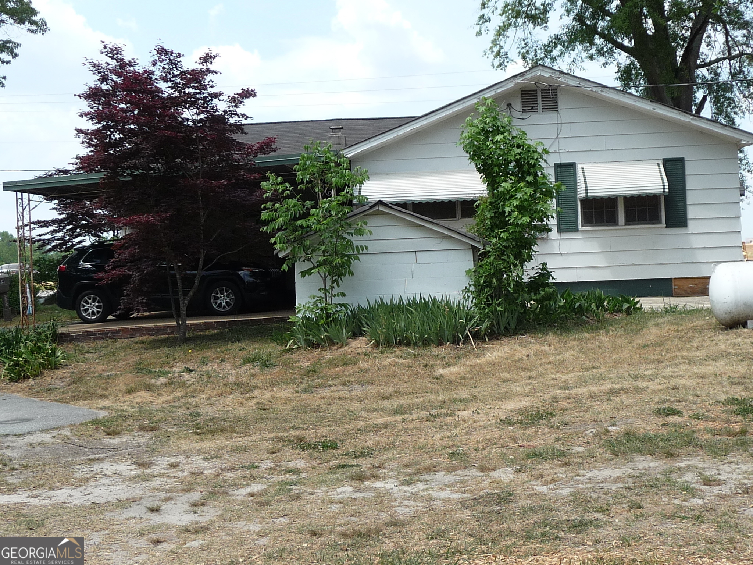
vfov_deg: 30.3
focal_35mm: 48
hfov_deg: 39.7
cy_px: 282
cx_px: 376
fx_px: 1044
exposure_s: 1/500
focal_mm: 5
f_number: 3.4
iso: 100
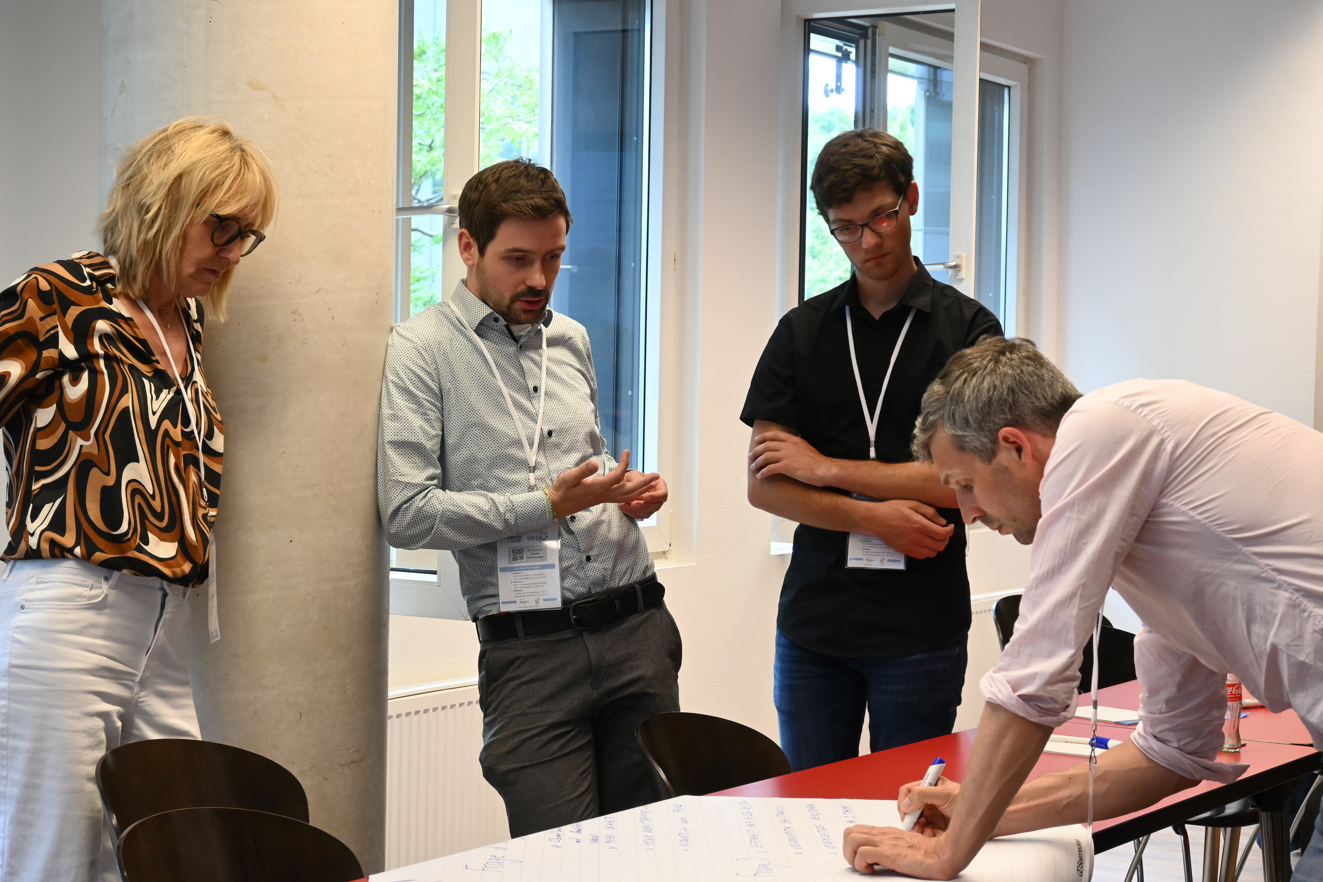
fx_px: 2425
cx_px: 670
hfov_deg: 30.5
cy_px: 446
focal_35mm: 66
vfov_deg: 20.6
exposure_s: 1/125
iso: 1000
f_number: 5.6
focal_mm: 42
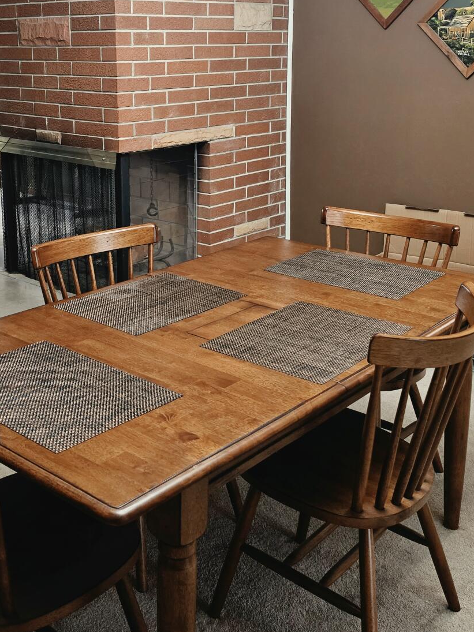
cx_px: 145
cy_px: 201
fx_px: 767
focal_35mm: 42
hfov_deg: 33.9
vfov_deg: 44.0
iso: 200
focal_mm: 6.5
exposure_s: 1/120
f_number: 1.4
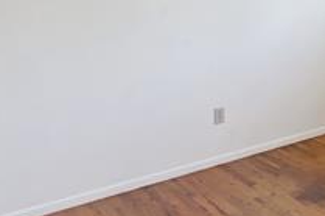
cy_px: -19
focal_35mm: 52
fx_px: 469
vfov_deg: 24.3
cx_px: 467
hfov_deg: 28.1
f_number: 8
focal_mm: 17
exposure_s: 1/5
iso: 400
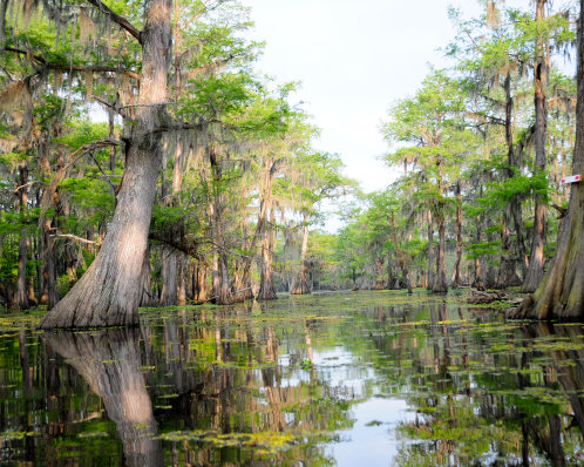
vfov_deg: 28.3
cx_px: 313
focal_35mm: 54
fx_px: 926
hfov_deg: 35.0
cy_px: 237
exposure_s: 1/250
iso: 320
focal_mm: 31
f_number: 4
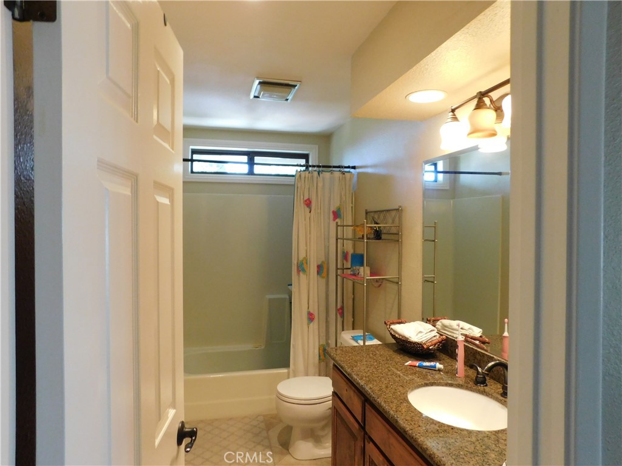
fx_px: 413
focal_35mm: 23
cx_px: 311
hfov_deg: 73.9
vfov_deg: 58.9
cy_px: 233
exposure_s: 1/25
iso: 400
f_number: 3
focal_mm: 4
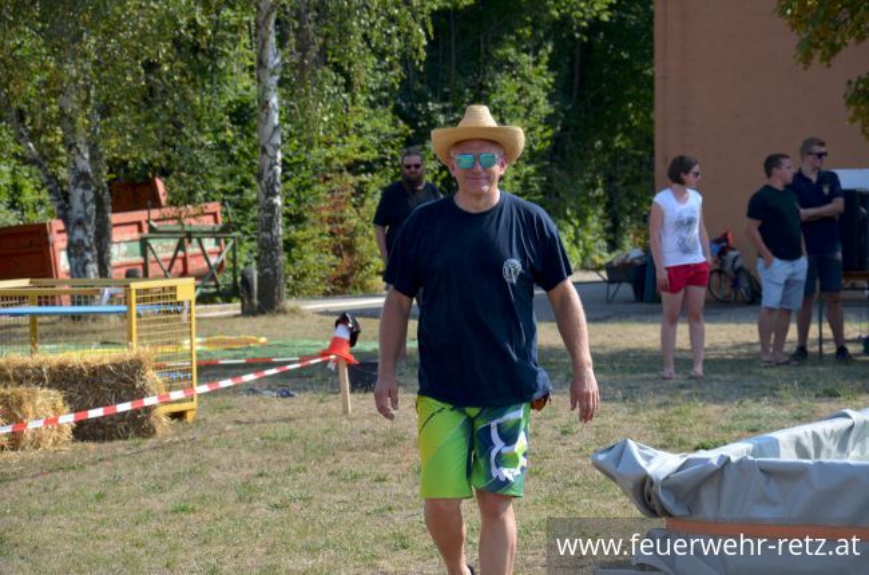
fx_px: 3793
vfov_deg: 8.7
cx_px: 434
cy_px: 288
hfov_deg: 13.1
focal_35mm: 158
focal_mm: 105
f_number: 8
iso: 160
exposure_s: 1/250
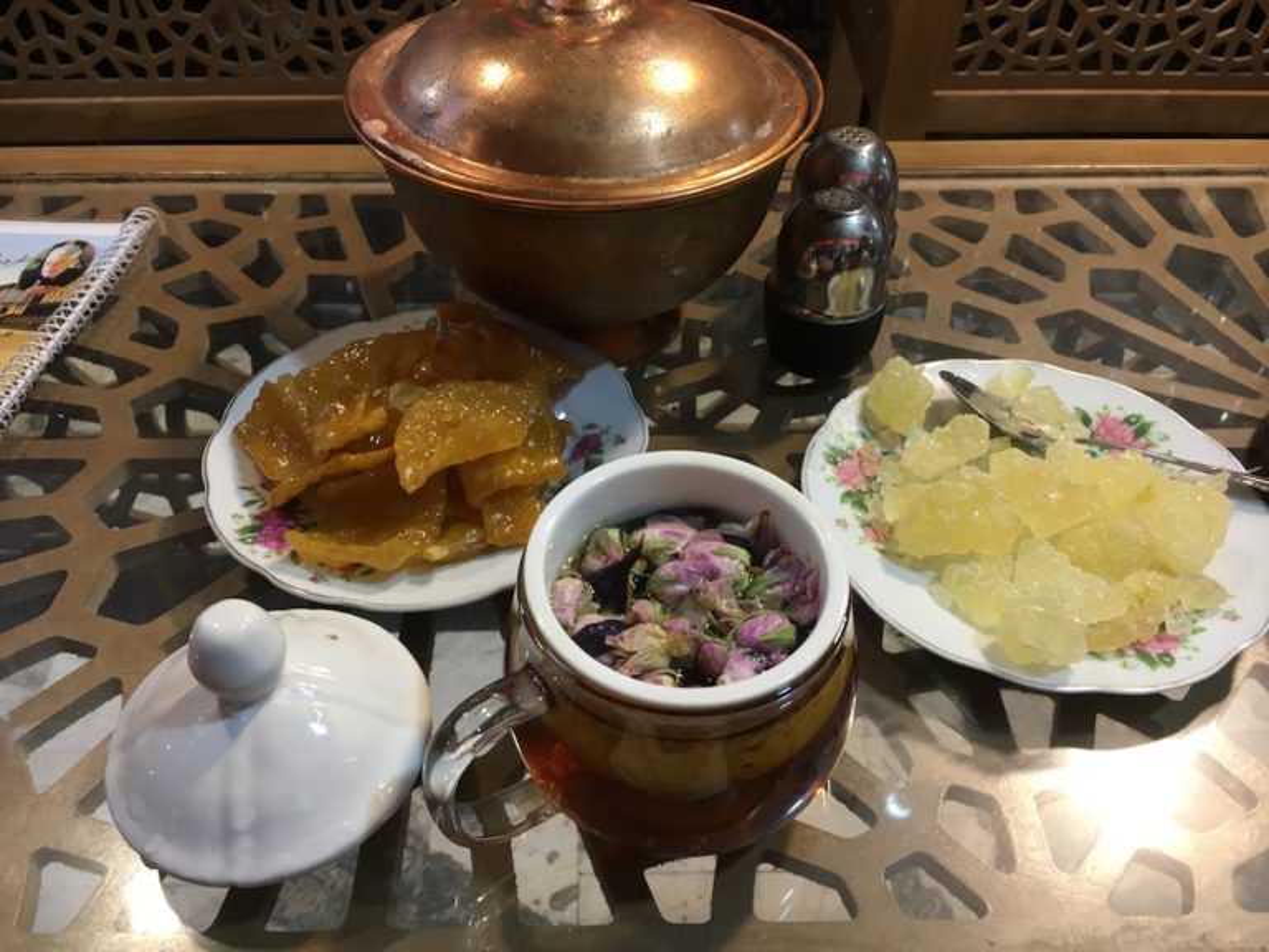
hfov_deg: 61.7
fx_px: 1063
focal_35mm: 29
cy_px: 476
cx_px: 634
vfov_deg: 48.2
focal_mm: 4.15
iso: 80
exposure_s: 1/33
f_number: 2.2
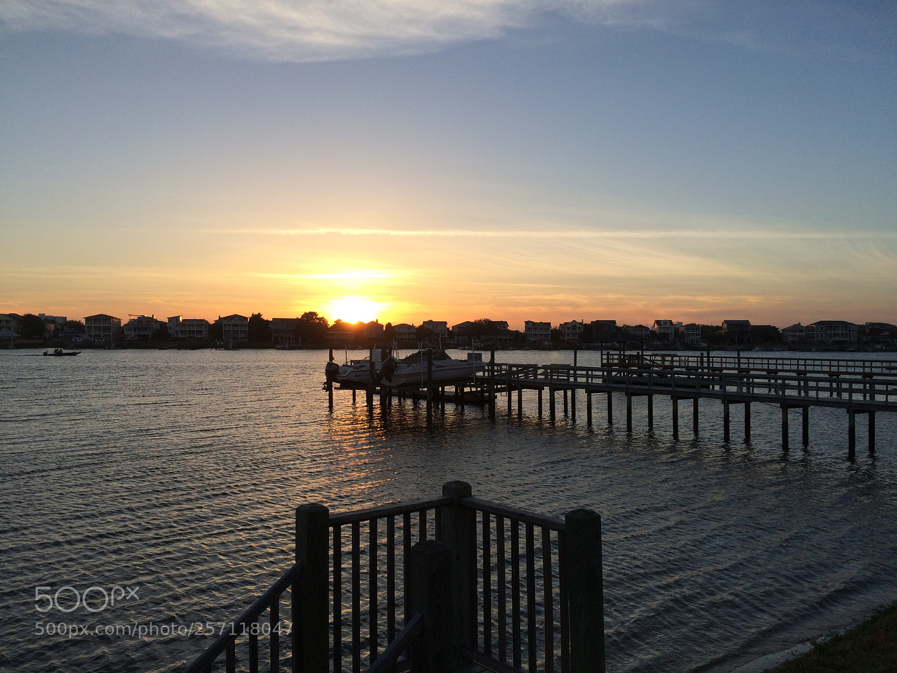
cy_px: 336
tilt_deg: -1.0
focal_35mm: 29
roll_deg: +0.1
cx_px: 448
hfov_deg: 61.7
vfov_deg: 48.2
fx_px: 751
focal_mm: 4.15
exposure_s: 1/873
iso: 32
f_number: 2.2
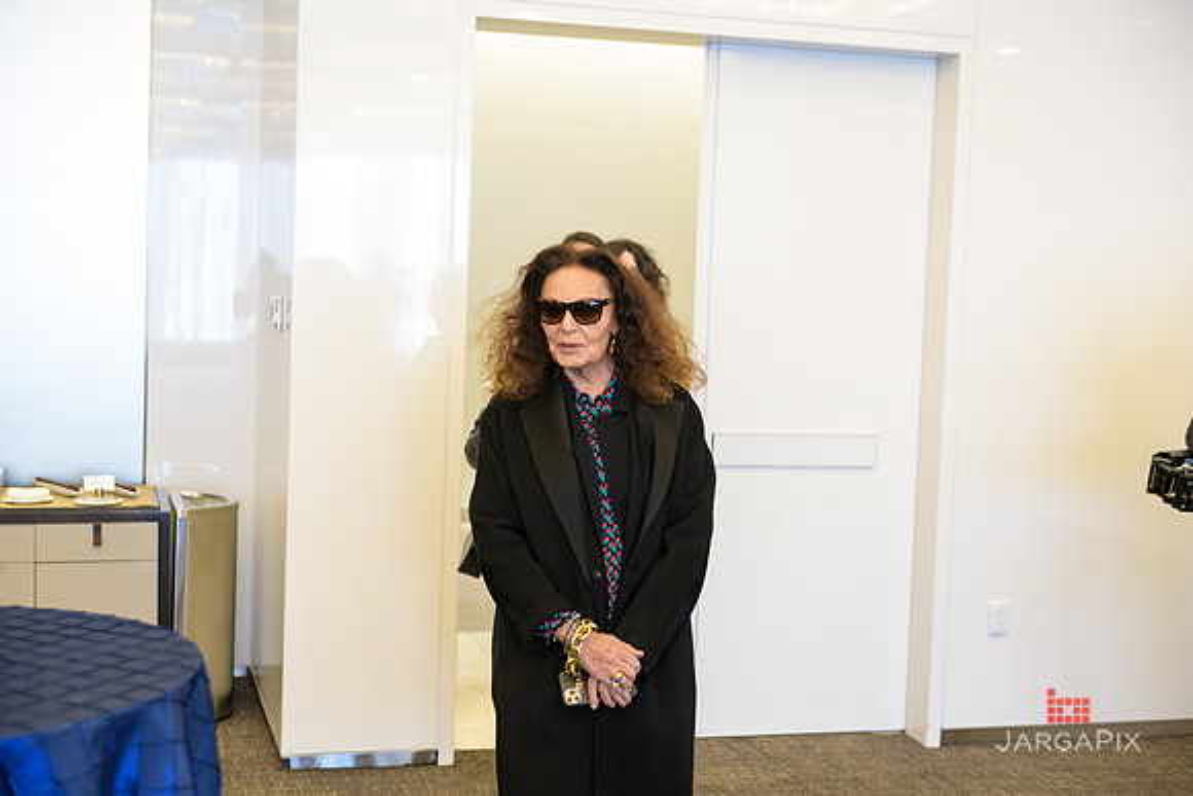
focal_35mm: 50
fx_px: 1657
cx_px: 596
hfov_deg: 39.6
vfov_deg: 27.0
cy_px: 398
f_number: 3.2
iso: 1600
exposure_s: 1/125
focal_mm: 50
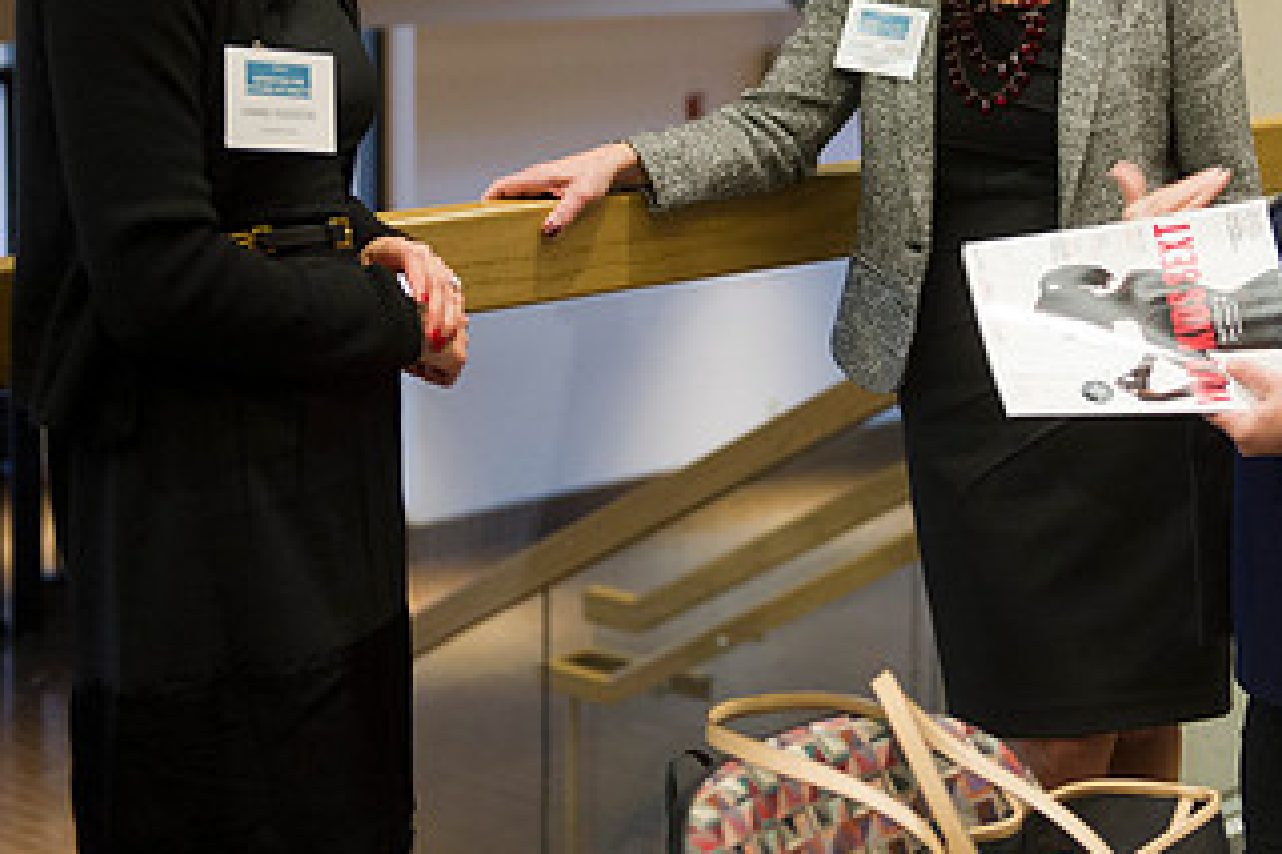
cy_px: 136
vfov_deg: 15.6
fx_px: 3096
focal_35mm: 87
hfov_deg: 23.2
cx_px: 897
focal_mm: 48
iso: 2500
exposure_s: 1/60
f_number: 2.8
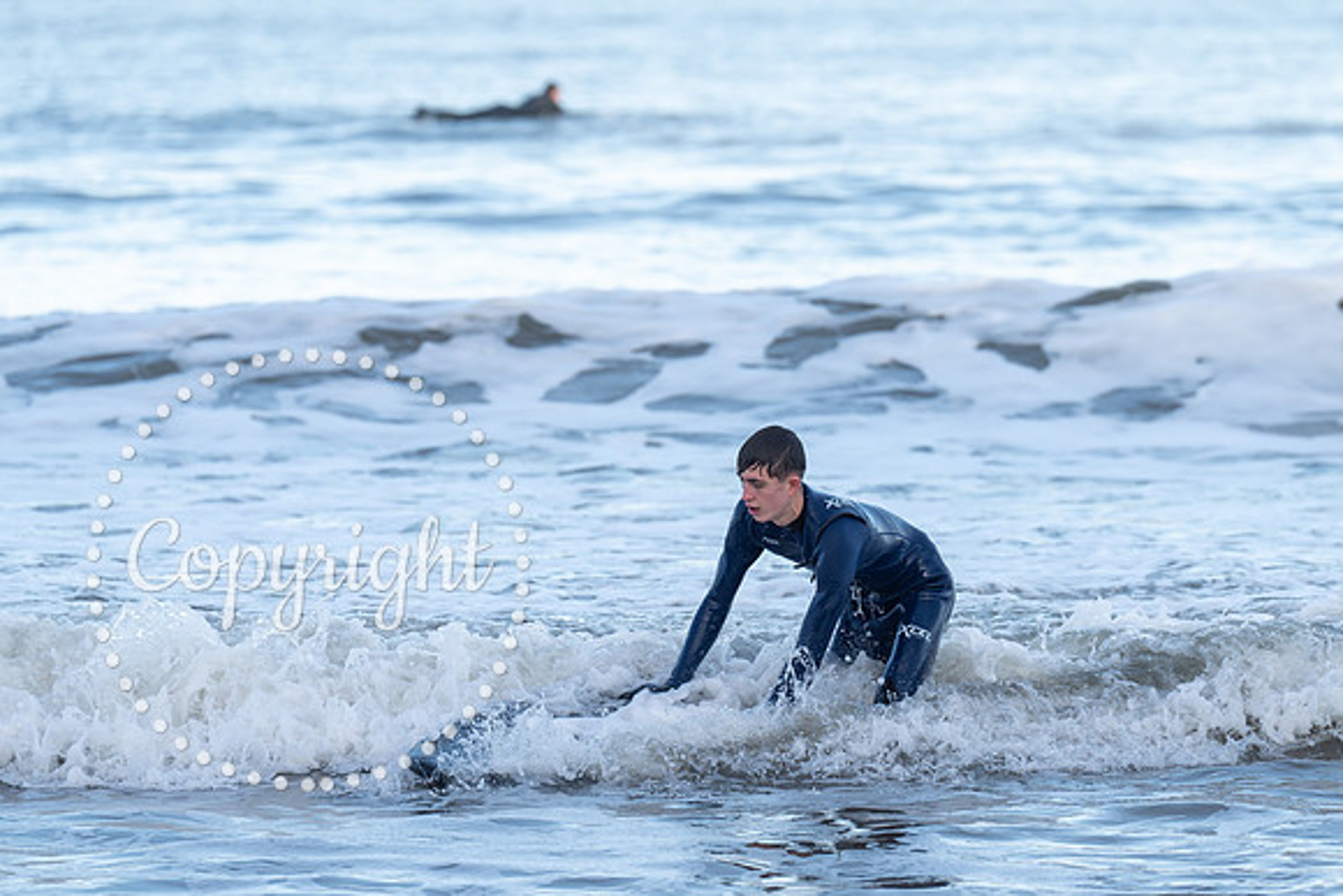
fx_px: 8642
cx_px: 766
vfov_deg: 5.9
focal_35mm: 232
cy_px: 433
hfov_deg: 8.9
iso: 160
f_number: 4
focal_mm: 200
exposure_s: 1/1000
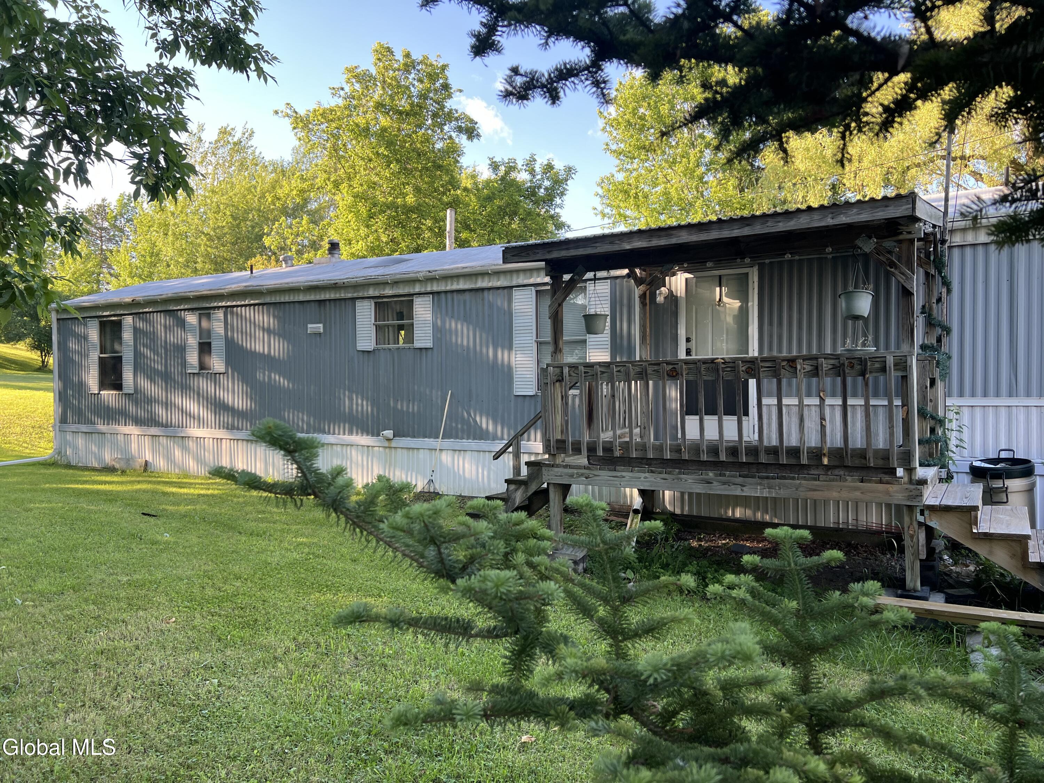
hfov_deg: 67.3
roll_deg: +0.1
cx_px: 522
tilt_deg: -1.3
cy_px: 392
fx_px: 784
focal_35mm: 26
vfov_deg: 53.1
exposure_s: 1/254
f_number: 1.5
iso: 40
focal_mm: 5.7
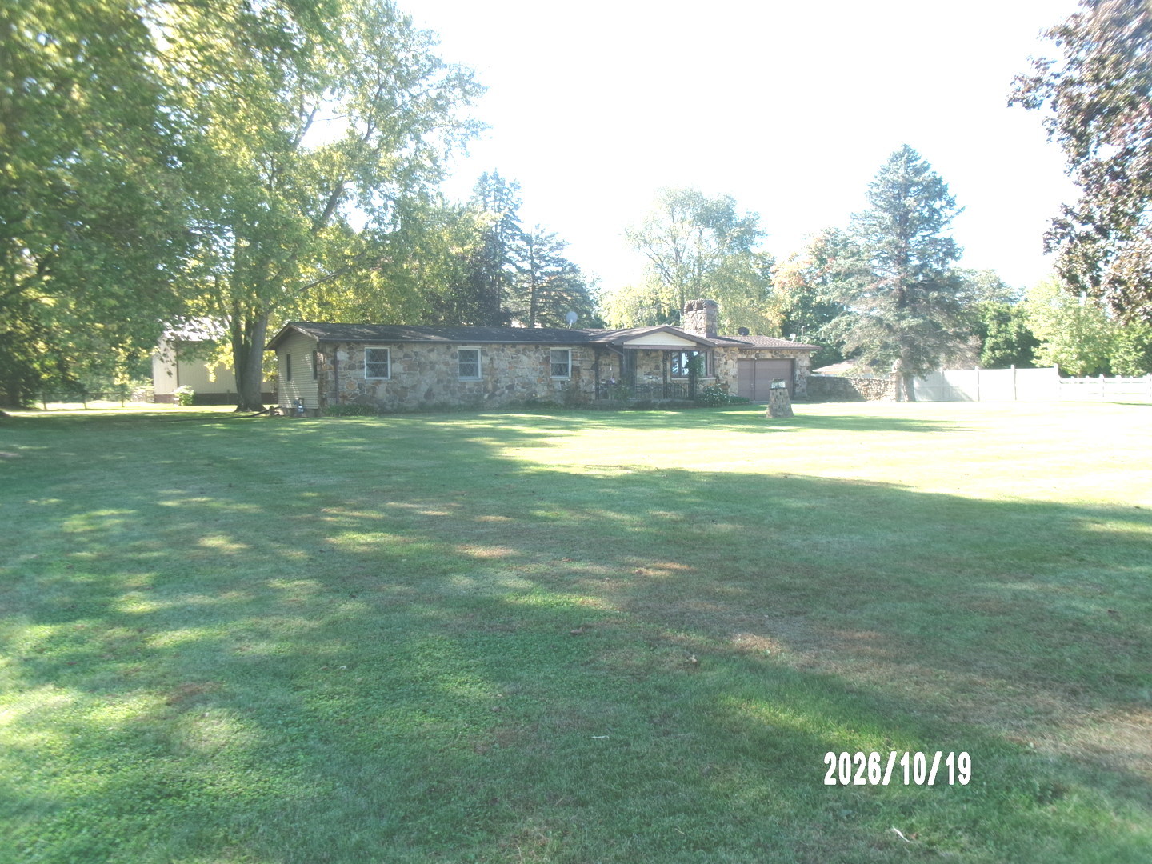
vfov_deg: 49.7
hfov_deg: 63.4
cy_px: 432
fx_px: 932
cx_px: 576
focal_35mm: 28
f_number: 3.9
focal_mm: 5.1
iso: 100
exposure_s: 1/220
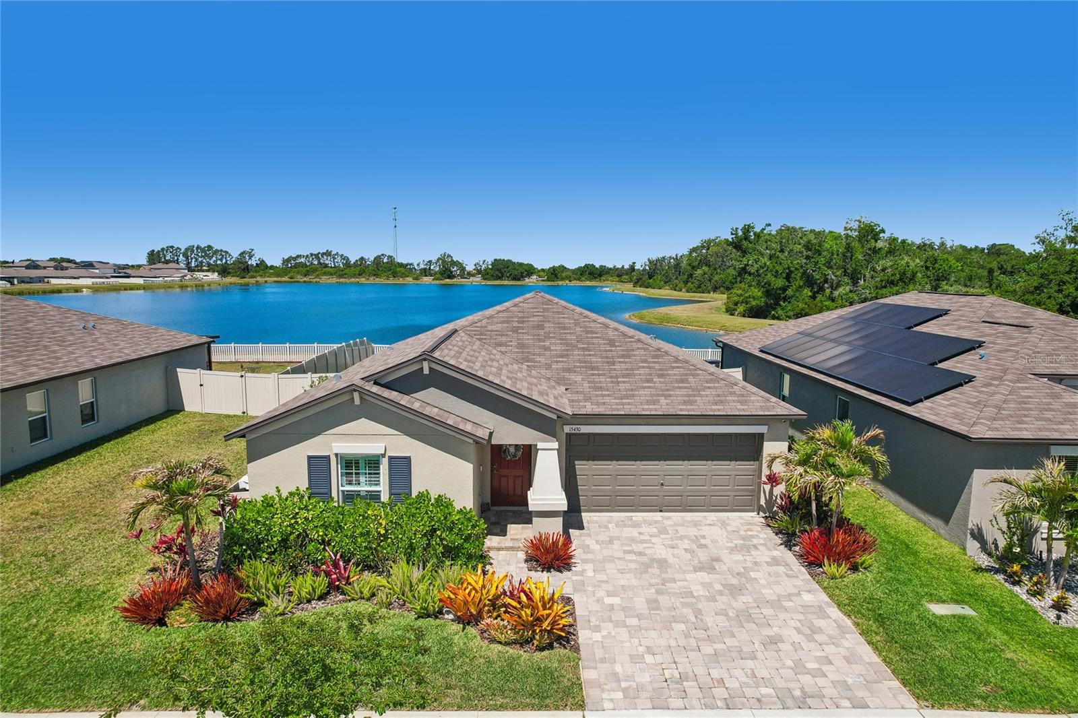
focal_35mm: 22
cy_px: 359
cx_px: 539
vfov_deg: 57.2
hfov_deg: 78.6
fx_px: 659
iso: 130
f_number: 2.8
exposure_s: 1/3000
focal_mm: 8.4
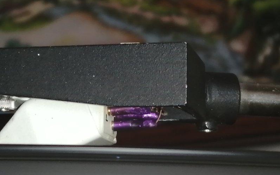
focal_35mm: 111
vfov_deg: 11.8
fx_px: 847
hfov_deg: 18.8
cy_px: 87
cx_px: 141
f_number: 1.8
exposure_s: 1/33.3
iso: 100
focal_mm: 3.46
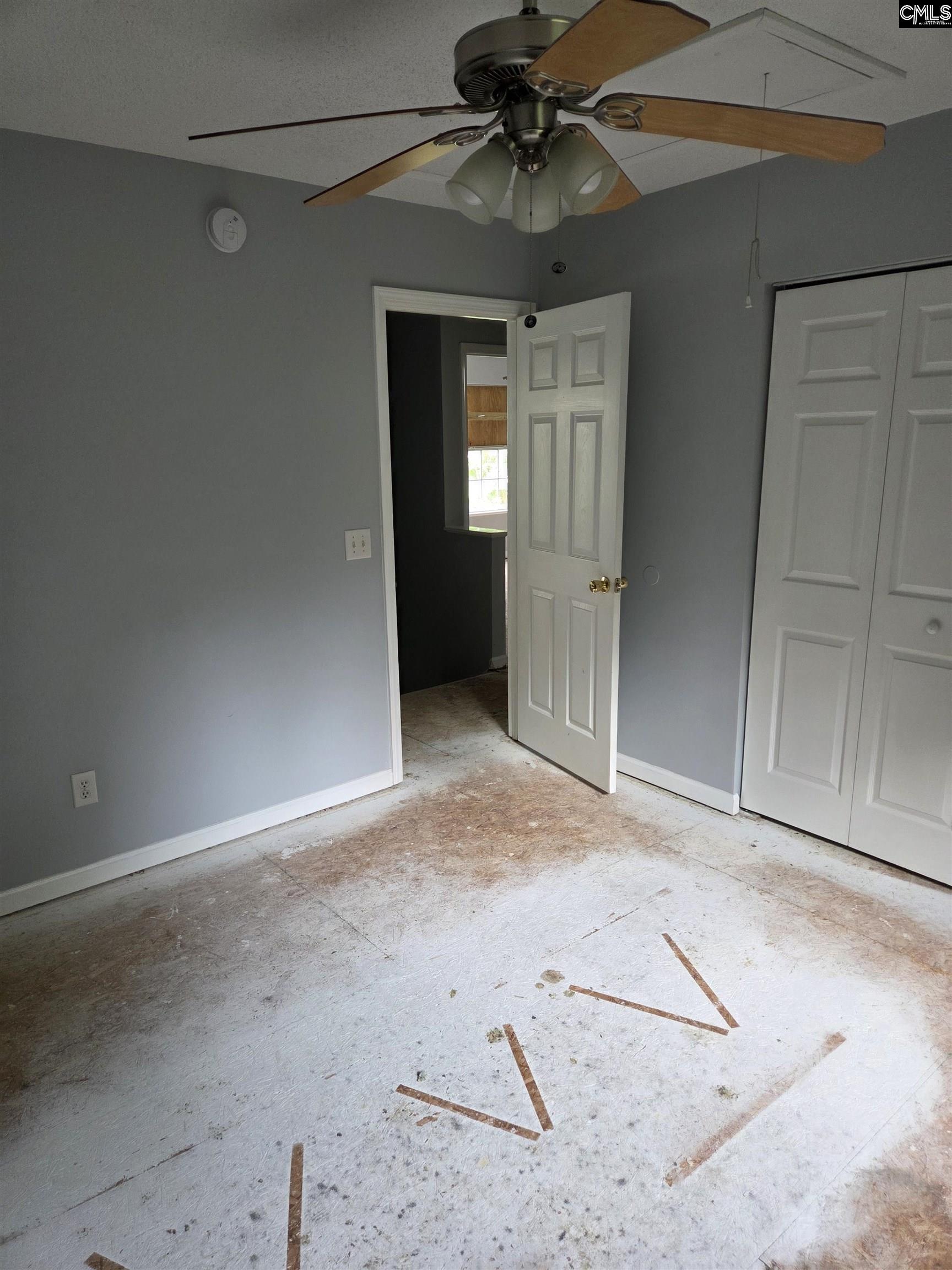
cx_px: 476
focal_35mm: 23
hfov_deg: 58.9
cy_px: 635
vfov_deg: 73.9
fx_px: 843
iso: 200
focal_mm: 5.4
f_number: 1.8
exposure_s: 1/120
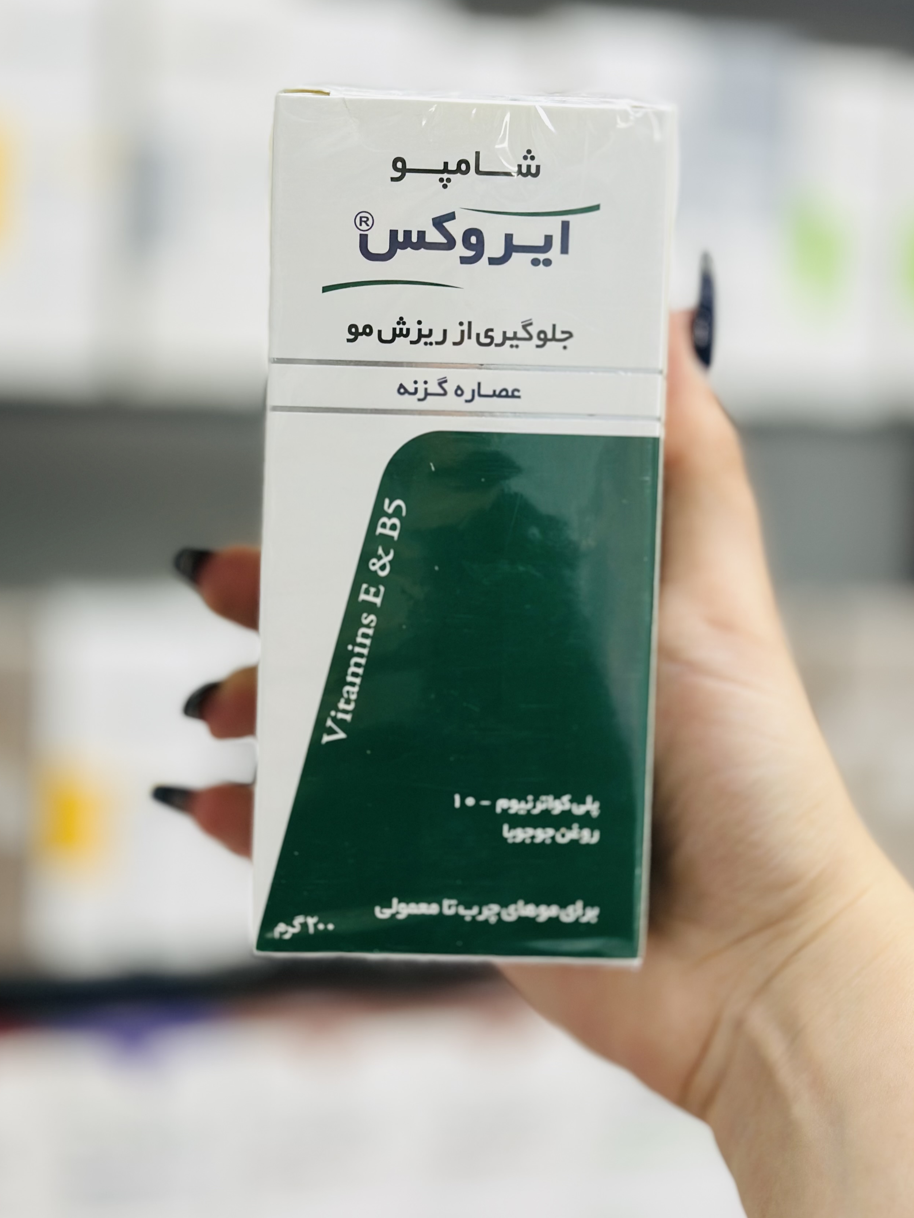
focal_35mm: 58
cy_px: 497
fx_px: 2042
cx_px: 436
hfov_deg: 25.2
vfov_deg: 33.1
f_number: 1.78
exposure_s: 1/100
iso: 100
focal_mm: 6.86
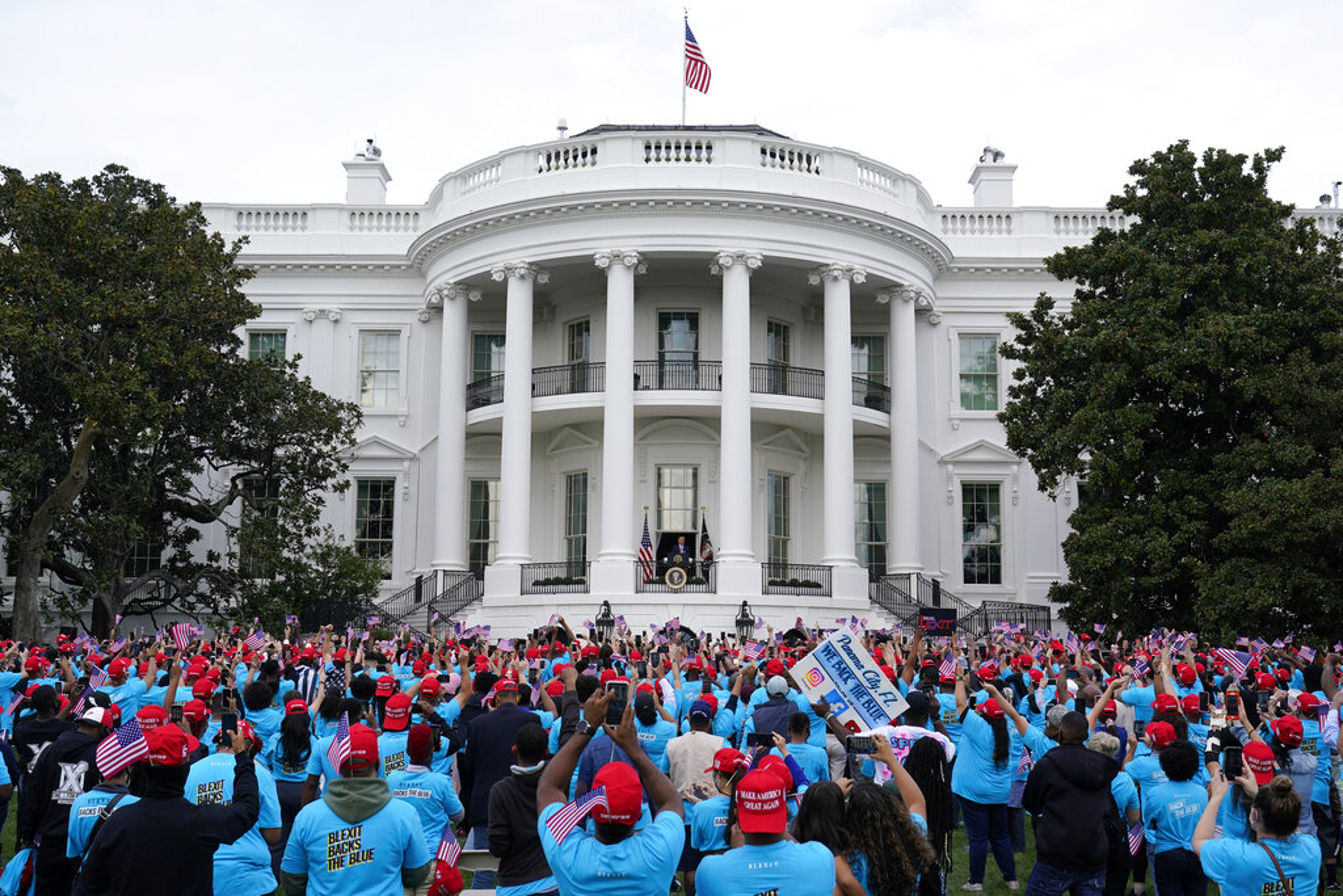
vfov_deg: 32.6
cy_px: 448
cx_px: 672
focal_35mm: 41
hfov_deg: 47.4
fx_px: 1530
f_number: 8
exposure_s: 1/800
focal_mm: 41
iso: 500
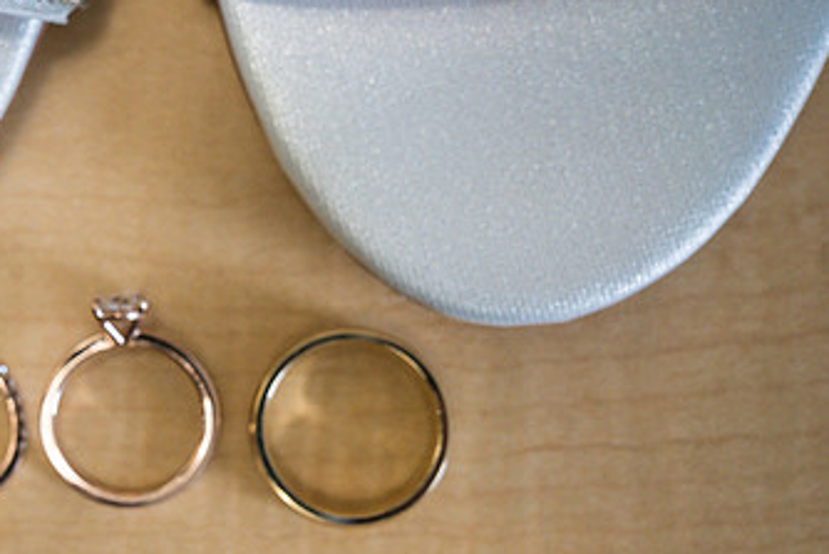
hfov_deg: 29.9
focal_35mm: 65
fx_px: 1497
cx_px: 112
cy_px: 329
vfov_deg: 20.9
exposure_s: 1/125
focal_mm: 35
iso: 1600
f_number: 8
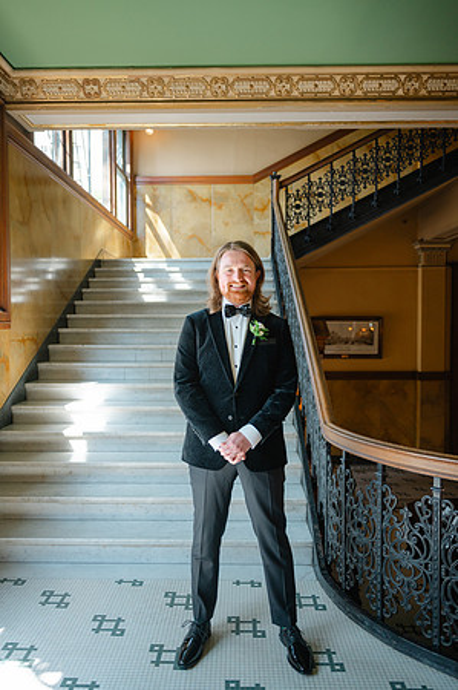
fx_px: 536
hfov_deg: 46.3
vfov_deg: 65.5
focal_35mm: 28
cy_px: 345
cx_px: 229
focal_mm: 28
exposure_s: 1/160
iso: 200
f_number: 2.8
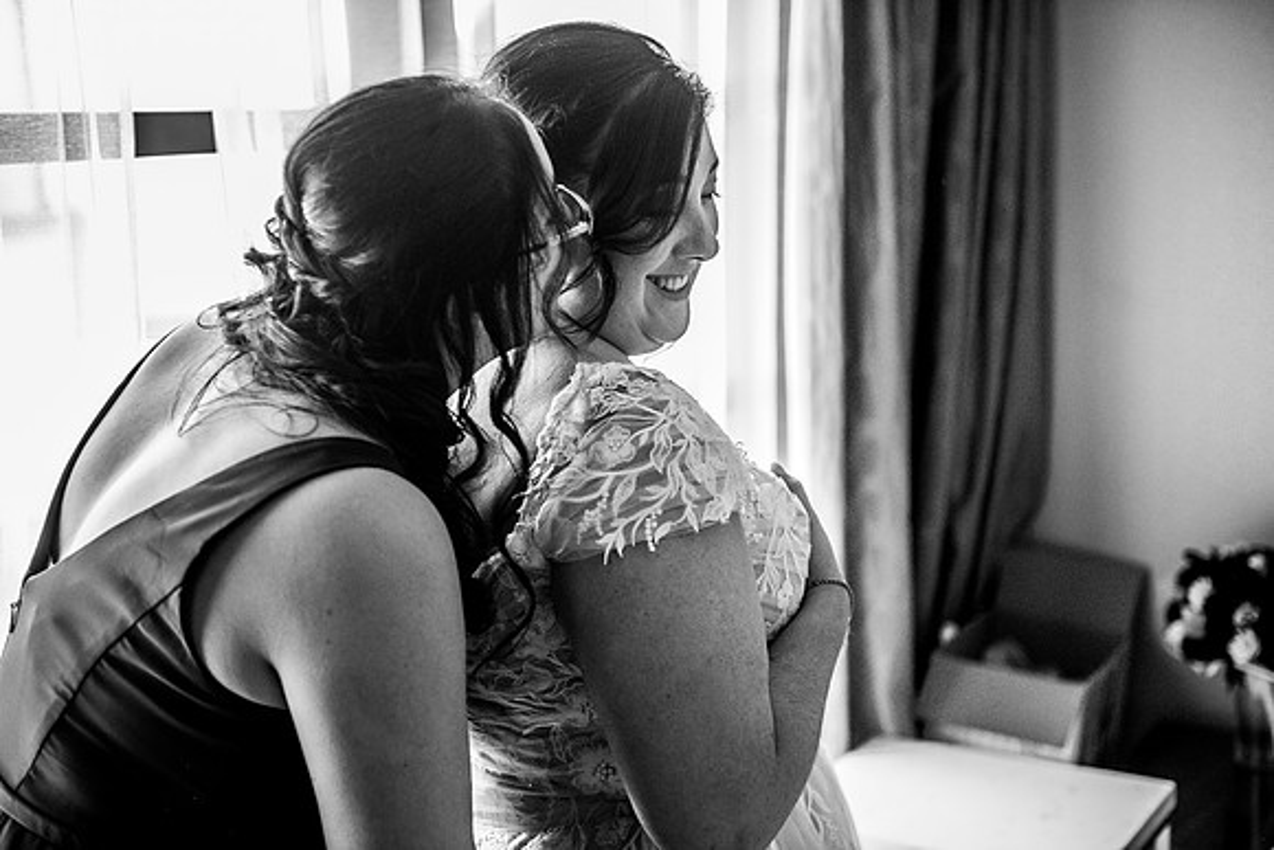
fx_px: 1841
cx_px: 637
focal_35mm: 52
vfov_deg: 26.0
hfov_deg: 38.2
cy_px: 425
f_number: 2.8
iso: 1000
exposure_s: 1/125
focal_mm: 52
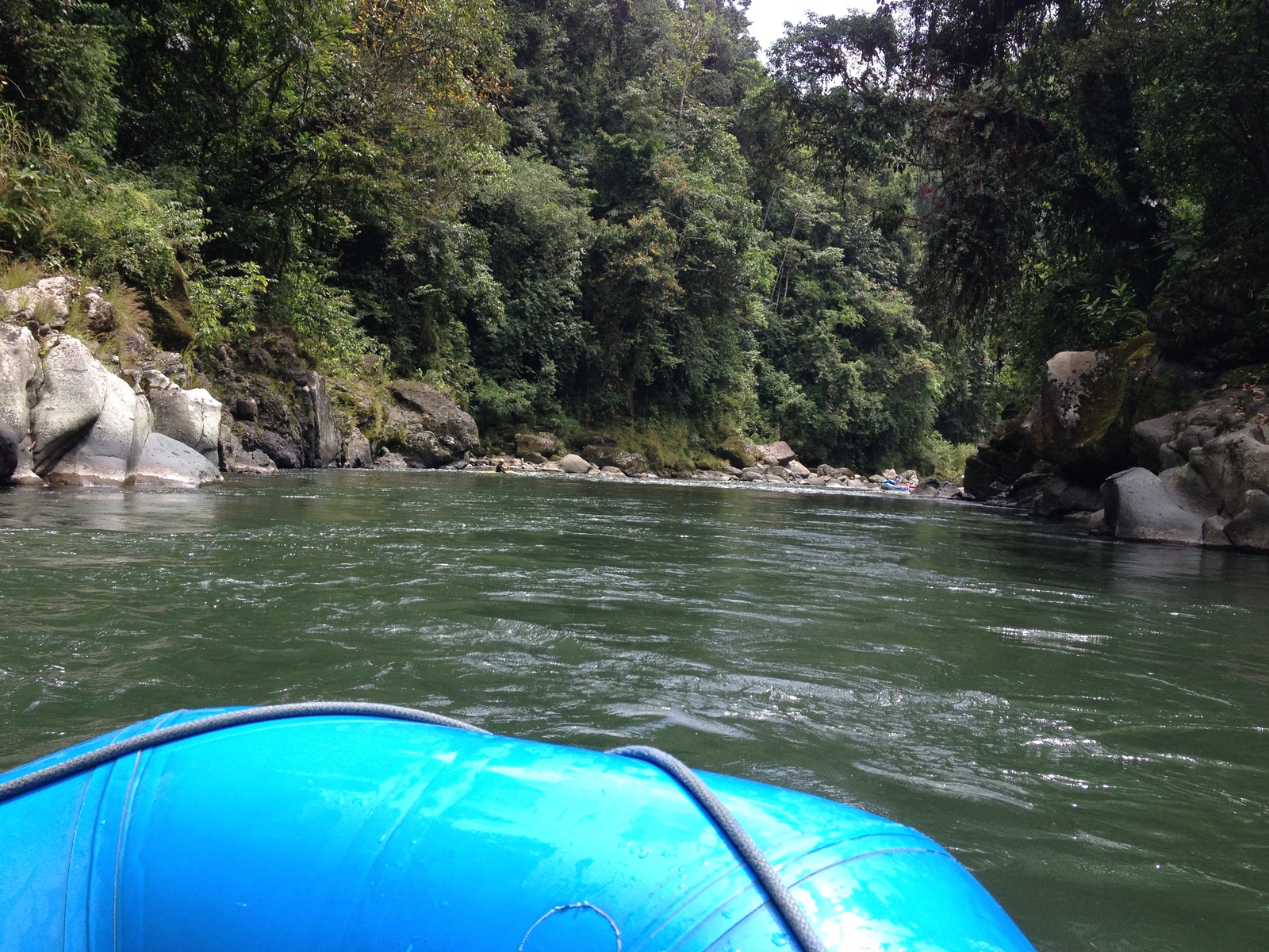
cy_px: 476
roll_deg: -3.3
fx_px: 1283
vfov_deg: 40.7
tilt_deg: -2.1
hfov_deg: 52.6
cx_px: 634
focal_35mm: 35
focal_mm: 4.28
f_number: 2.4
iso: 50
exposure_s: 1/620
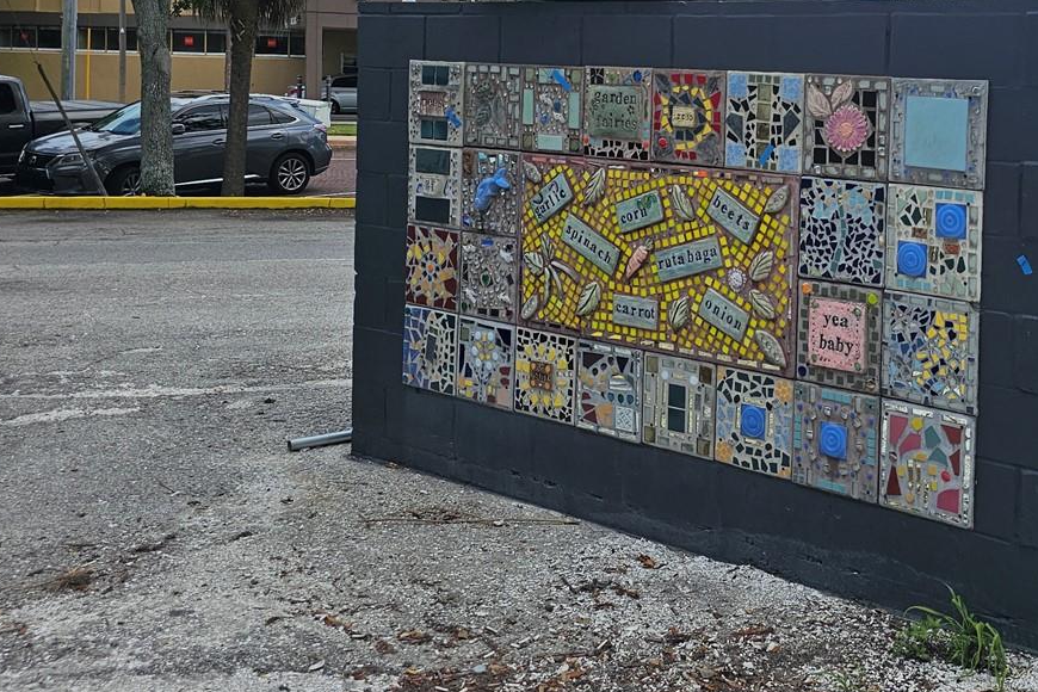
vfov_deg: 29.8
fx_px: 1269
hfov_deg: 42.6
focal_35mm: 44
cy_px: 141
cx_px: 822
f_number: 1.7
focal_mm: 6.3
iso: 16
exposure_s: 1/1365
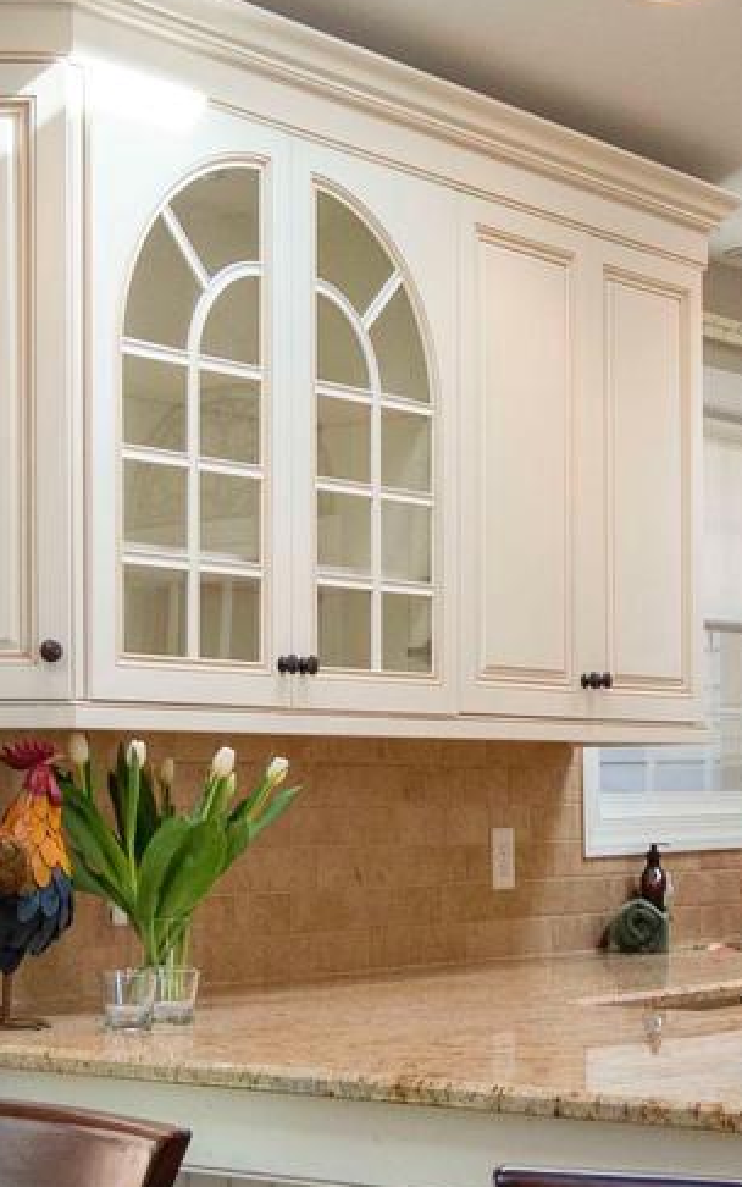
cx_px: 349
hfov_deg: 17.6
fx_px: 2395
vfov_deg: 27.7
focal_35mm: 74
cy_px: 775
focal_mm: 11.5
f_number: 8
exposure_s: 1/60
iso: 400
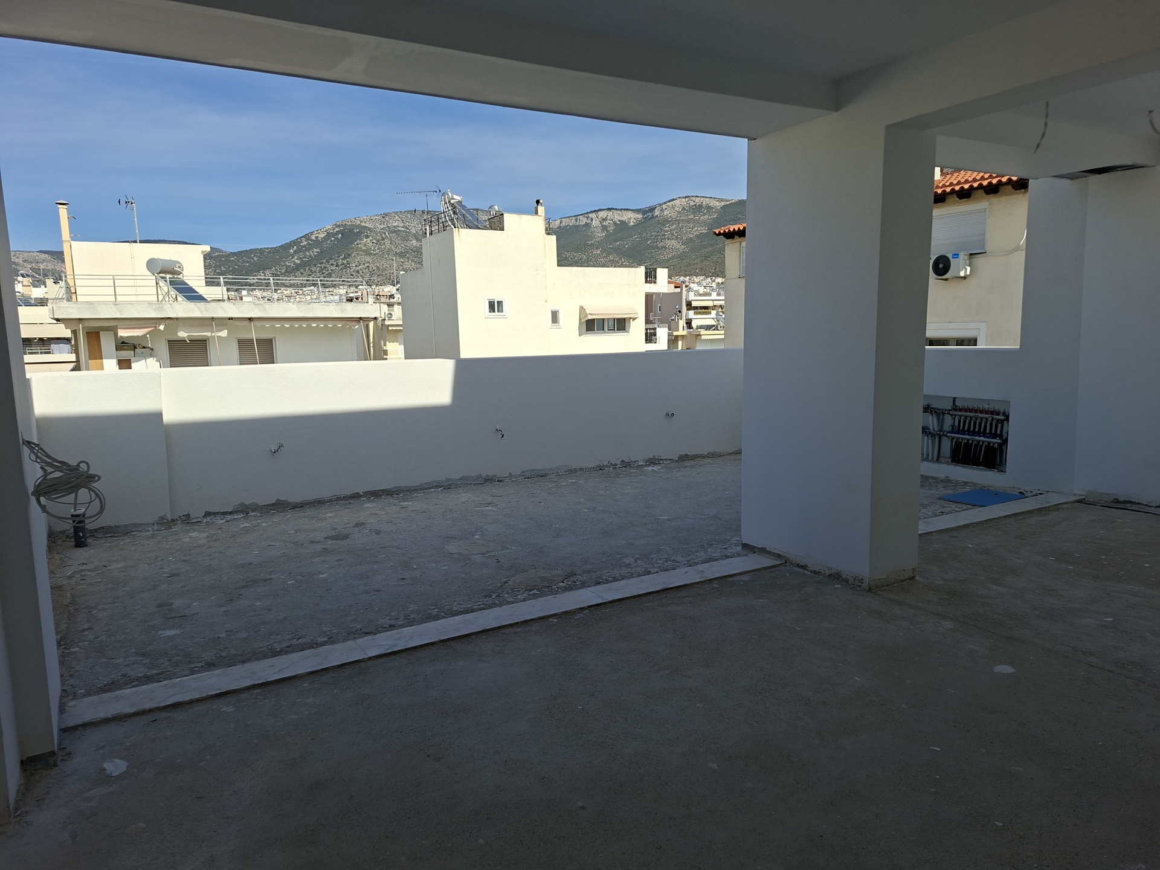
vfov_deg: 58.9
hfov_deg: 73.9
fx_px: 771
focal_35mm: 23
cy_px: 435
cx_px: 580
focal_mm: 5.54
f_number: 1.8
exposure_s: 1/3205
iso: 50
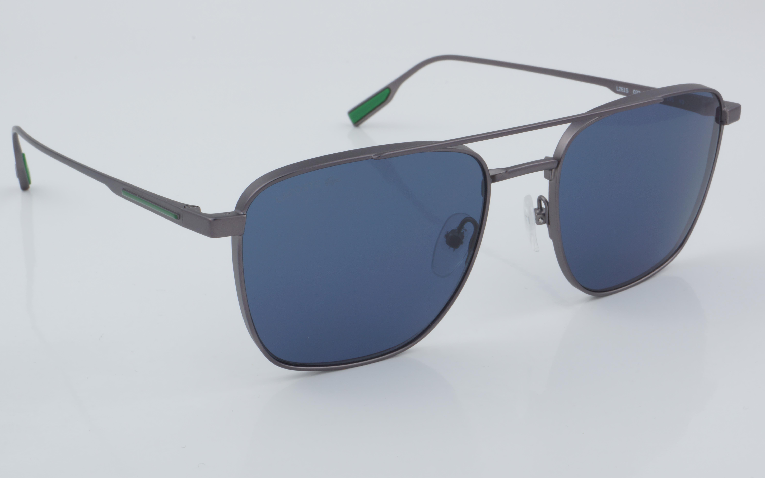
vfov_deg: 16.9
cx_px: 380
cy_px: 235
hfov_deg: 26.8
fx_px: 1605
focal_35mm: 77
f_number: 32
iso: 100
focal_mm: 50
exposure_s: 1/4
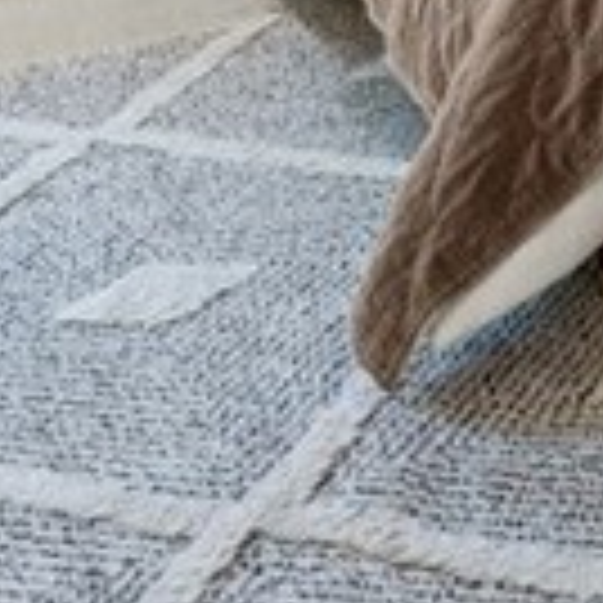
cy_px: -686
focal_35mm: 91
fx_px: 1793
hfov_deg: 16.4
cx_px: 1035
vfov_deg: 14.8
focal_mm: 14
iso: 320
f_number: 6.3
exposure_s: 1/6
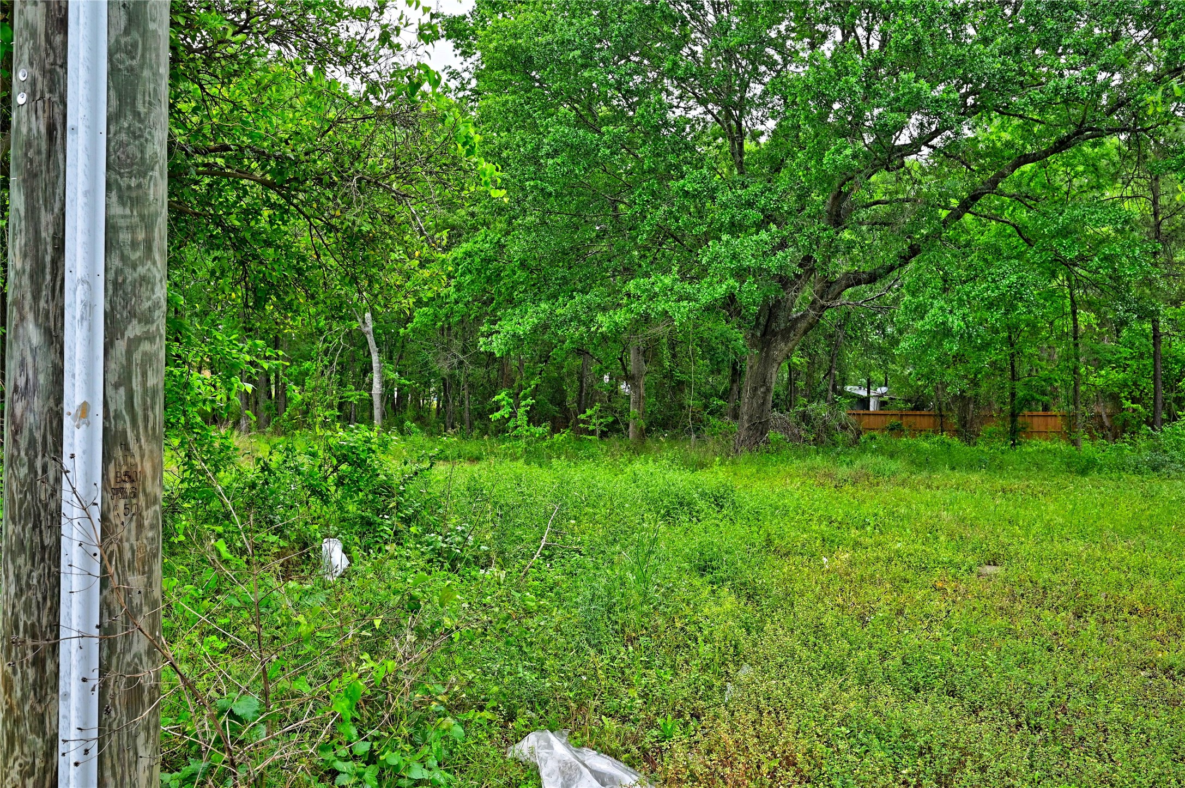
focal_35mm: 30
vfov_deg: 43.5
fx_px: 987
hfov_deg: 62.0
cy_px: 394
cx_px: 592
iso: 400
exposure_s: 1/50
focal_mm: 30
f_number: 8
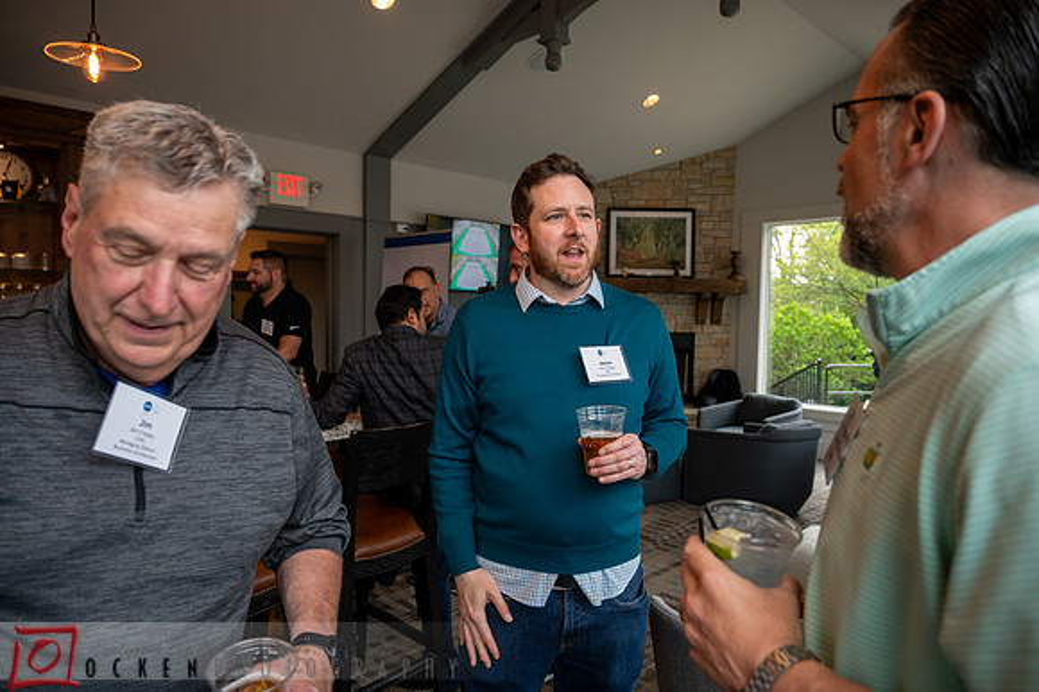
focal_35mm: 24
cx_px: 520
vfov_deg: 53.1
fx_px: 692
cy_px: 346
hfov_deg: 73.8
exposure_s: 1/80
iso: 640
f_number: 4
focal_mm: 24
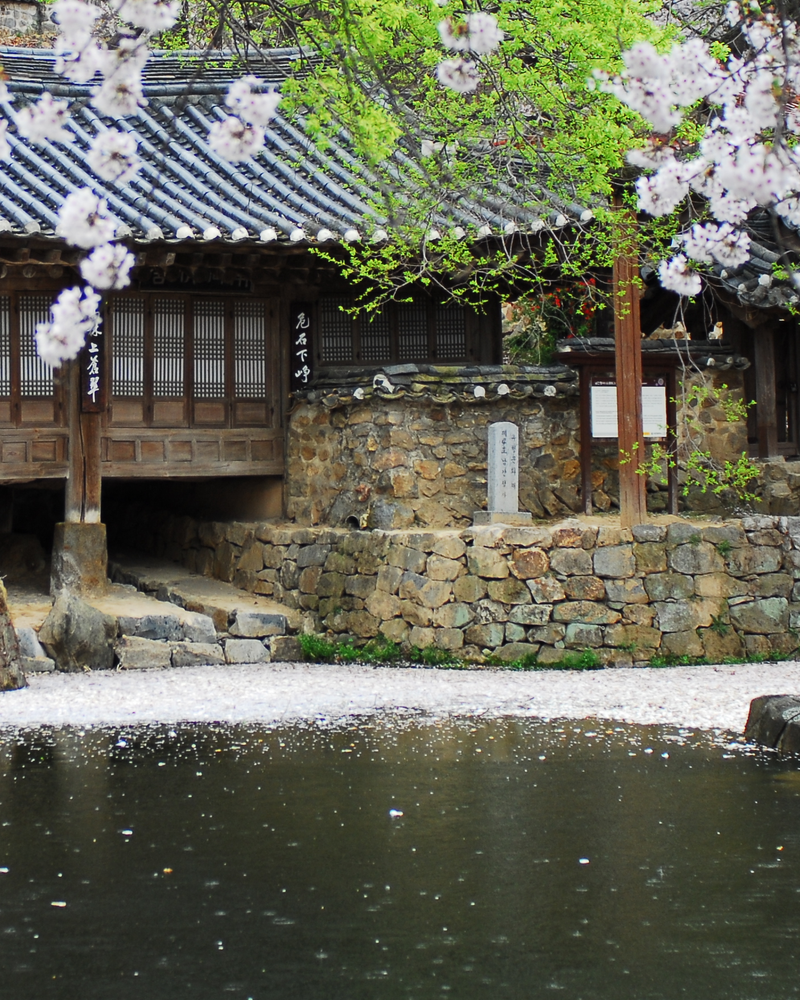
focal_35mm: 87
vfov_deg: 21.9
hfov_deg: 17.5
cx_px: 122
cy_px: 369
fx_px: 2575
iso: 200
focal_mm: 28
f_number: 4
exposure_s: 1/160
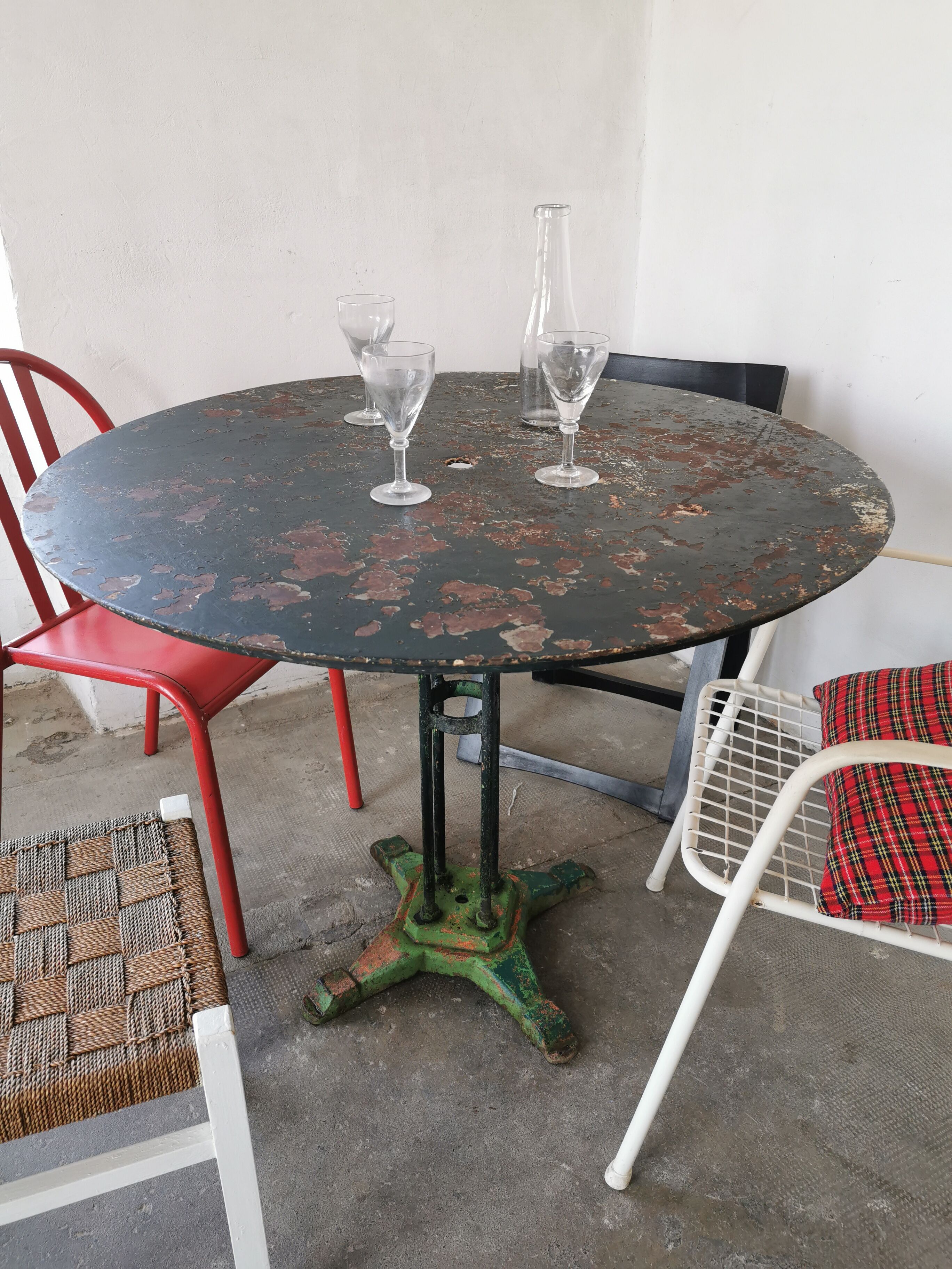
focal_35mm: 27
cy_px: 634
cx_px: 476
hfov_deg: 51.4
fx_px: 990
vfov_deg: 65.3
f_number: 1.6
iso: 100
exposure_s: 1/100
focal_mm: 5.56
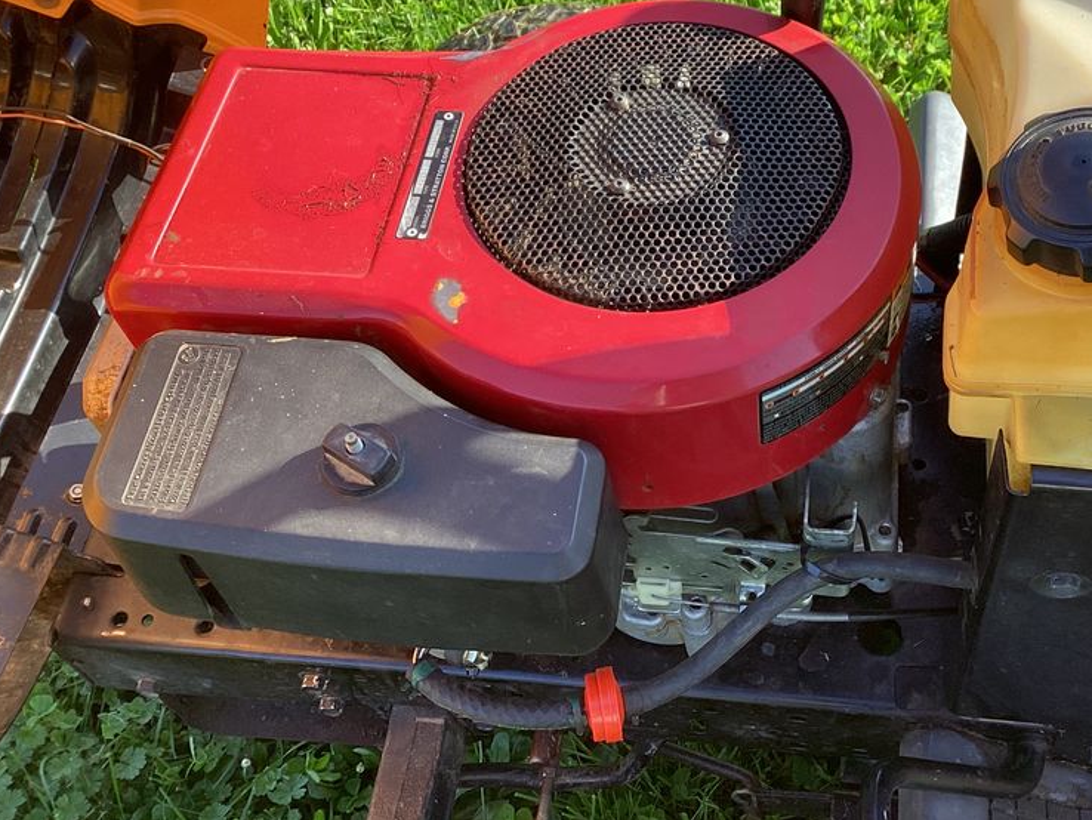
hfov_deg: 44.3
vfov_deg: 34.0
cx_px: 707
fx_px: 1325
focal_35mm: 42
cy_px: 269
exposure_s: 1/177
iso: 25
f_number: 2.4
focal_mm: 3.3
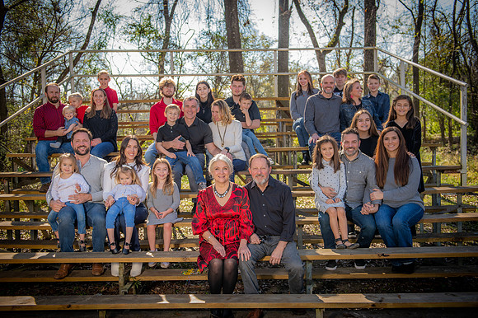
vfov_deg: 35.0
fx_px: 504
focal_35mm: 38
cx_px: 239
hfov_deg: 50.7
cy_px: 159
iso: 50
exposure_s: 1/250
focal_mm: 38
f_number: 3.5
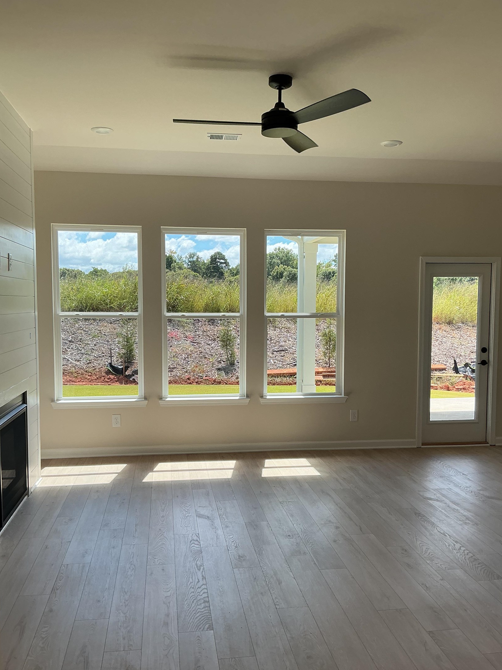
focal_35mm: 31
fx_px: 599
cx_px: 242
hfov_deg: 45.4
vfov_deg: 58.3
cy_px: 352
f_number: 1.8
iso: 25
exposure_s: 1/386
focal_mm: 3
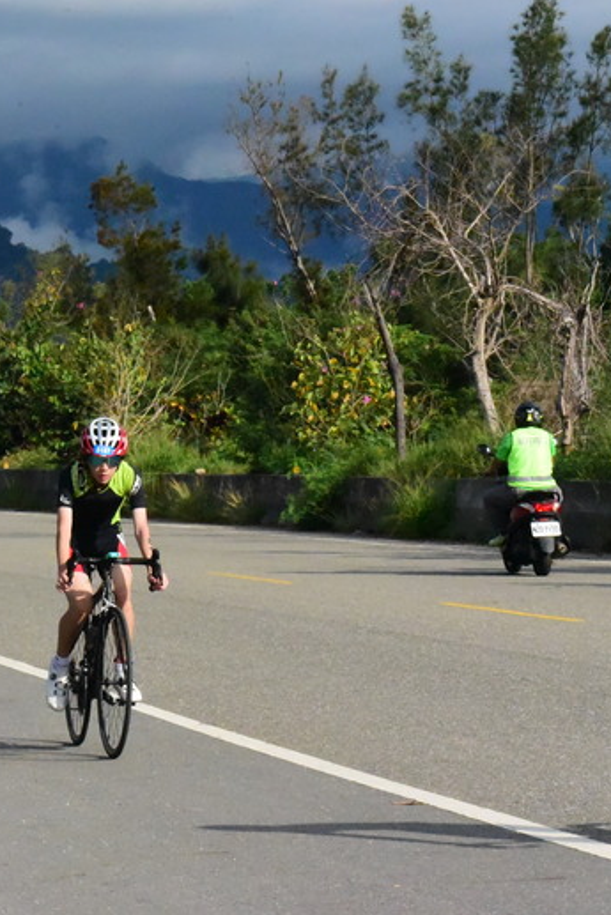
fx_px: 4681
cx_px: 104
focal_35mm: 184
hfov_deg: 7.5
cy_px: 459
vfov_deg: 11.2
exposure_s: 1/4000
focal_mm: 122
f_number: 29
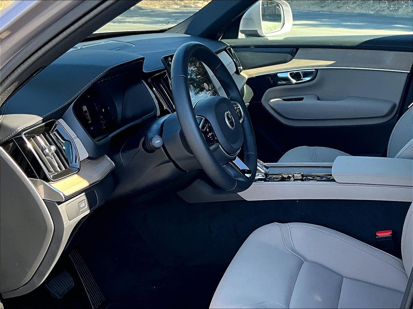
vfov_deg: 48.2
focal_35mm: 29
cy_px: 154
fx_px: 346
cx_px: 206
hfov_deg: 61.7
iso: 32
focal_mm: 3
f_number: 1.8
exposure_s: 1/155
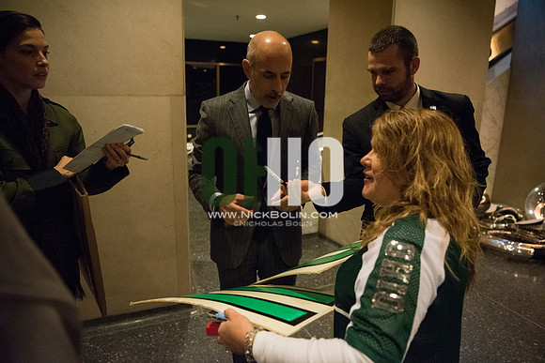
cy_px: 182
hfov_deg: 73.7
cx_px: 272
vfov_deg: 53.2
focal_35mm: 24
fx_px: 363
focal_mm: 24
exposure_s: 1/250
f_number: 2.8
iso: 12800
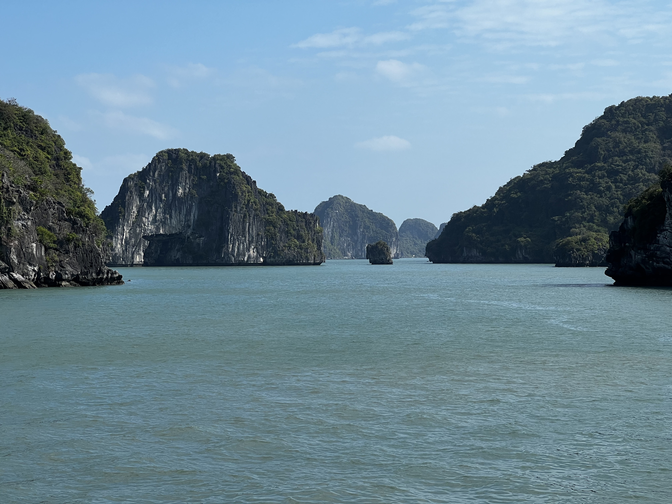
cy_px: 252
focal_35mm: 77
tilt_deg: +0.3
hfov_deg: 25.3
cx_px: 336
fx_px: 1495
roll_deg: +0.8
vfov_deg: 19.1
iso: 32
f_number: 2.8
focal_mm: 9
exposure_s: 1/995
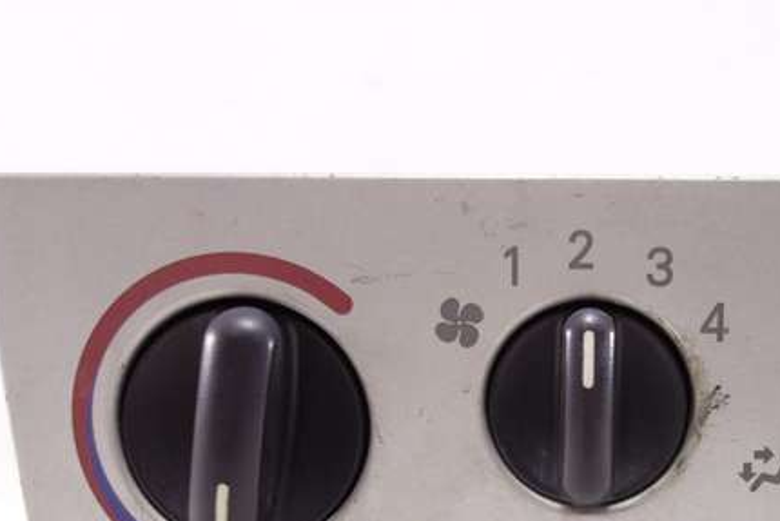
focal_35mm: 50
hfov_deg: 38.8
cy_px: 405
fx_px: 1084
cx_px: 557
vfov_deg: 26.6
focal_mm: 10.4
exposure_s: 1/80
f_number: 1.8
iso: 125
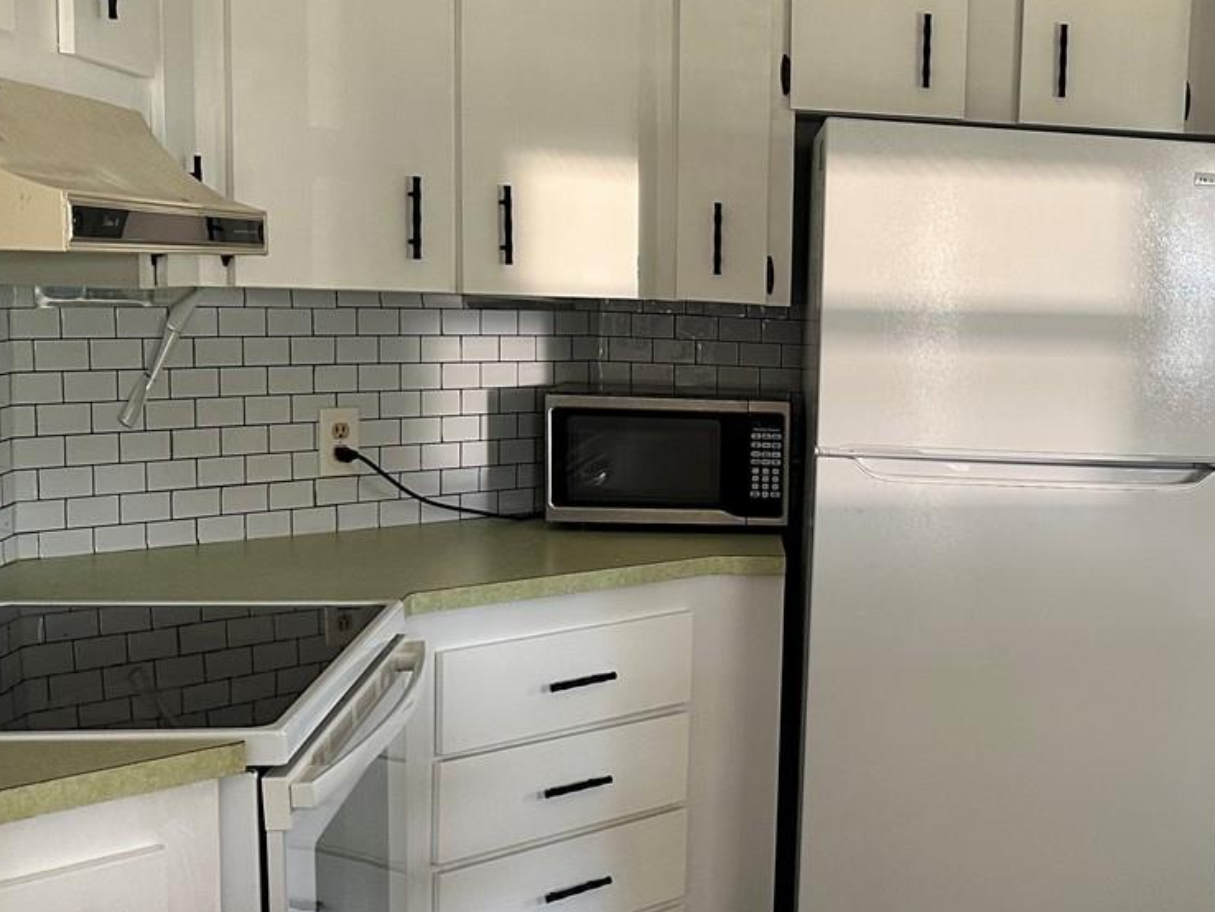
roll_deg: -3.2
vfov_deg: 28.0
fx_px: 1826
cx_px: 1037
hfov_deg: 35.2
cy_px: 528
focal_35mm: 52
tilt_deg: -6.5
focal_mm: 6.86
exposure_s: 1/64
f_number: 1.78
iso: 250
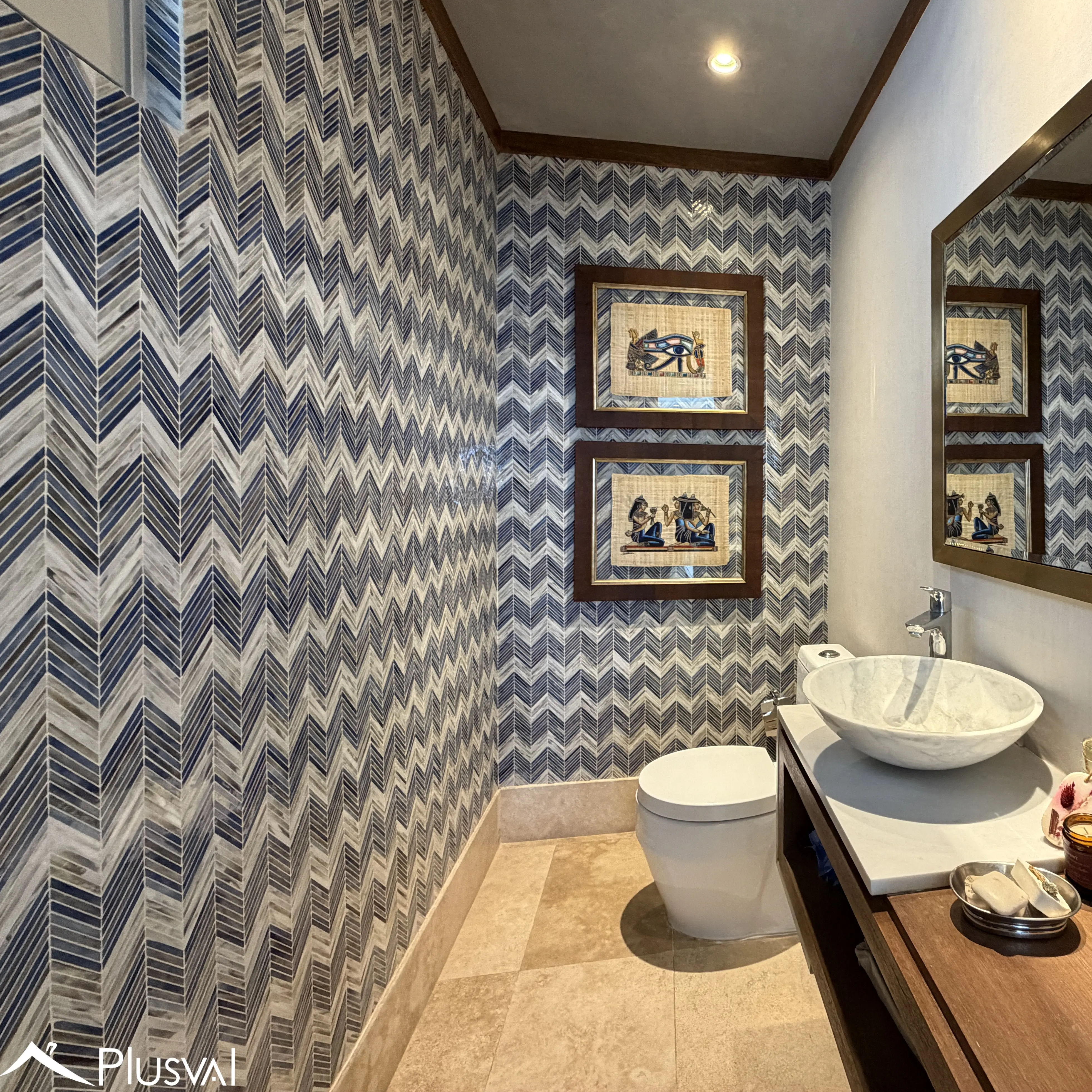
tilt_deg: -1.1
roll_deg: +0.7
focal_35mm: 18
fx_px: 642
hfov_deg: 76.2
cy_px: 497
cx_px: 786
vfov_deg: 80.5
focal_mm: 2.22
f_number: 2.2
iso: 320
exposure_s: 1/60
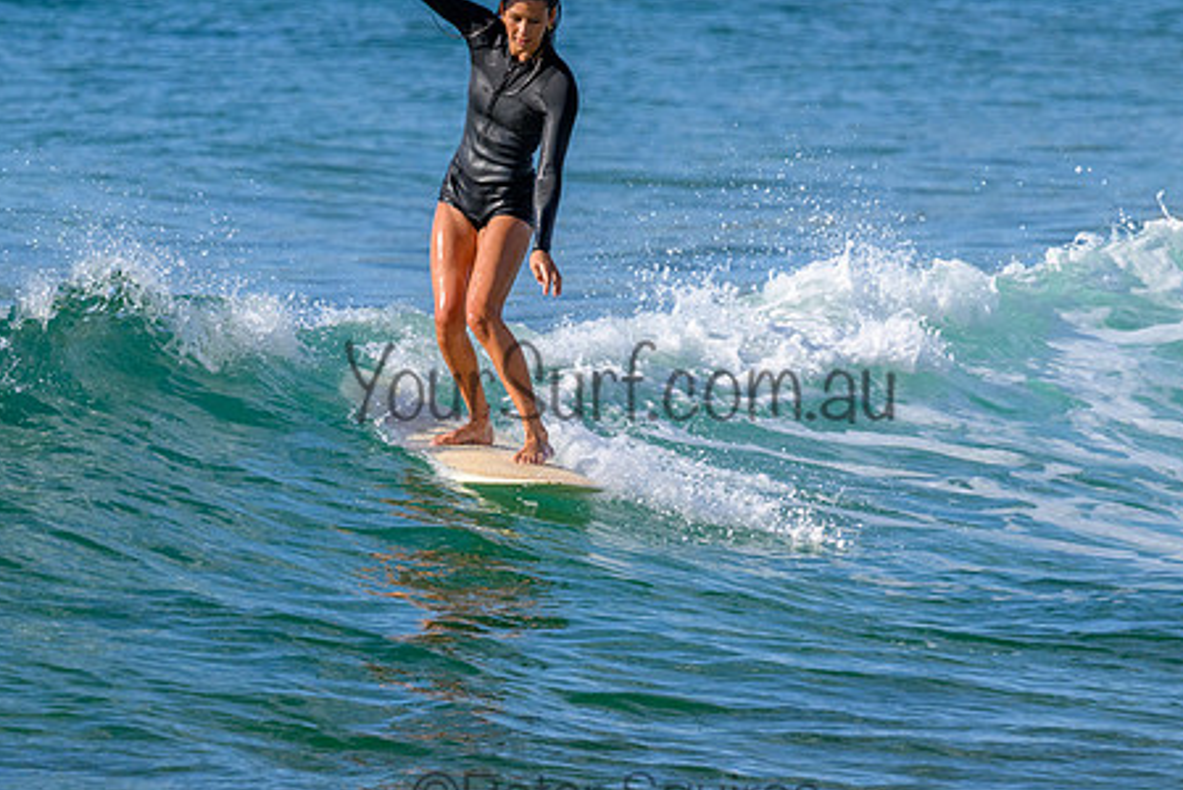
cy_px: 458
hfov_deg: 2.3
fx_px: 29889
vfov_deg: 1.5
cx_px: 615
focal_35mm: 909
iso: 1600
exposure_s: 1/2000
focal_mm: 590
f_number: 11
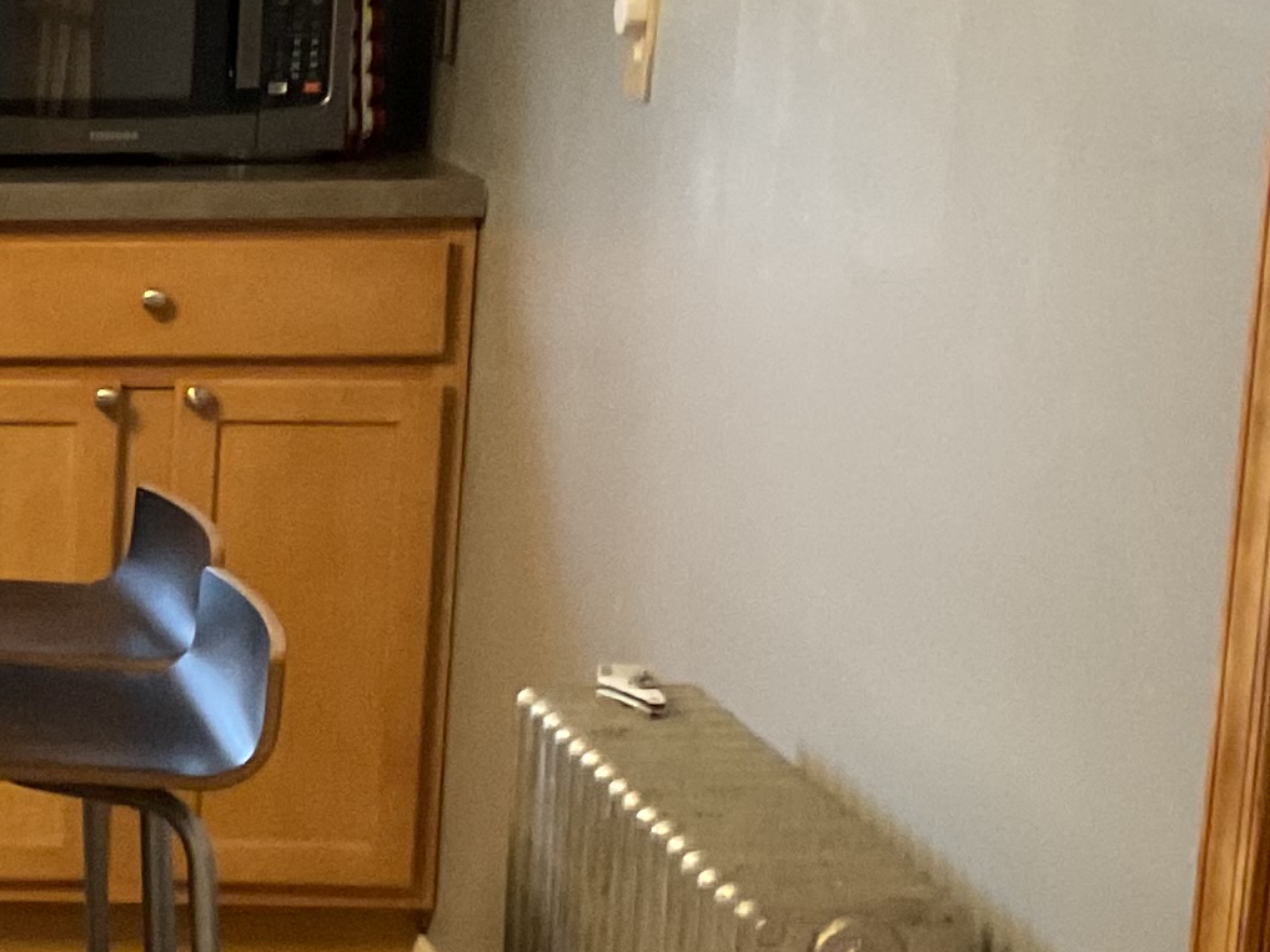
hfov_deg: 15.5
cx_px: -744
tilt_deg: -12.2
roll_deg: +0.6
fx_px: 4220
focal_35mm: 115
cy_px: 756
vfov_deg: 12.8
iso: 250
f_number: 1.8
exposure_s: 1/40
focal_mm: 3
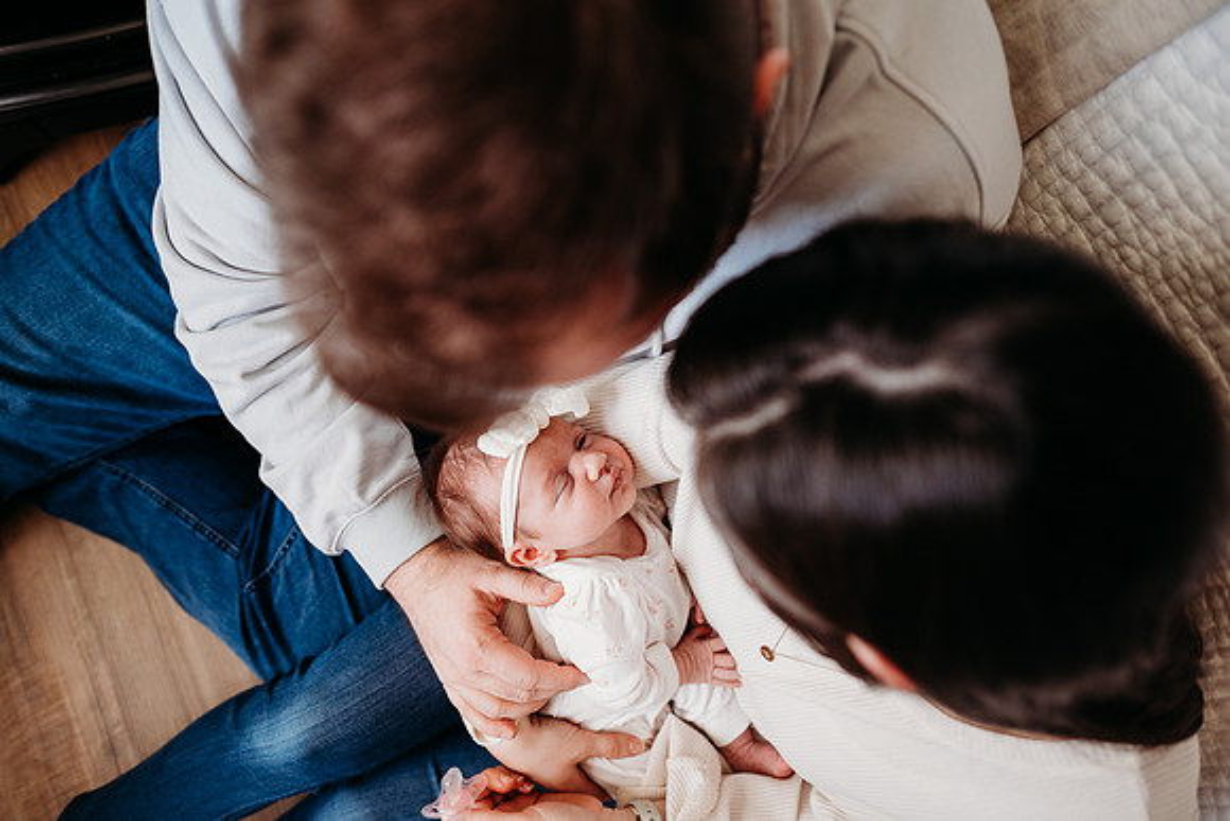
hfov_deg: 73.7
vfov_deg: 53.2
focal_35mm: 24
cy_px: 410
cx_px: 615
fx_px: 820
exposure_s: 1/250
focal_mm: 24
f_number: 2.5
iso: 400
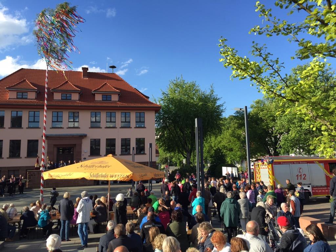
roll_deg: +0.5
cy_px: 126
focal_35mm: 29
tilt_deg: +5.9
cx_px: 168
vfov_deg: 48.2
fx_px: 281
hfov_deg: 61.7
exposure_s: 1/860
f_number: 2.2
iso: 32
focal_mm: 4.15
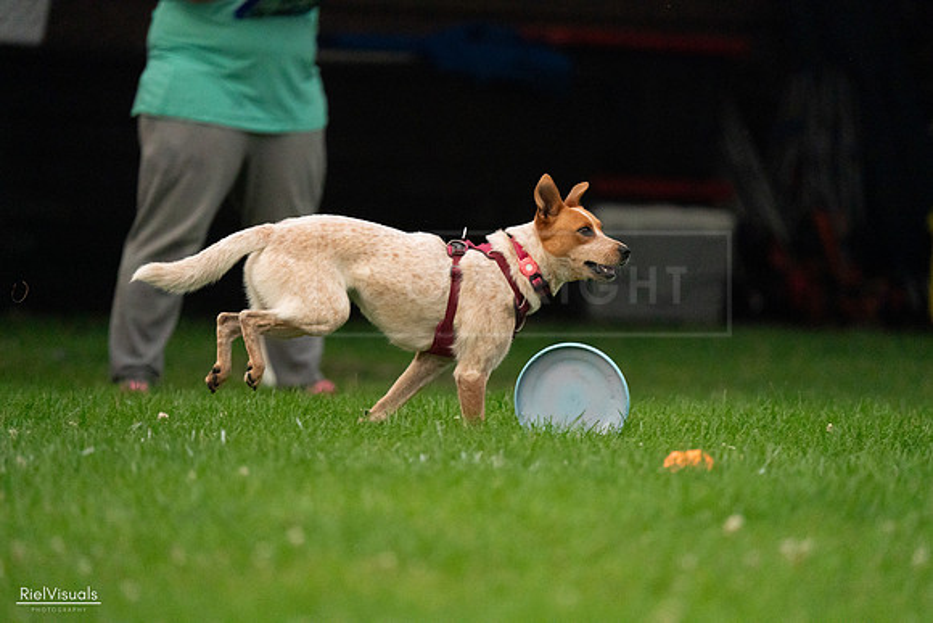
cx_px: 466
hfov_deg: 3.5
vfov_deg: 2.3
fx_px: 15242
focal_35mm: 588
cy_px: 312
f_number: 6.3
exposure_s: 1/2000
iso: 6400
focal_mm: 588
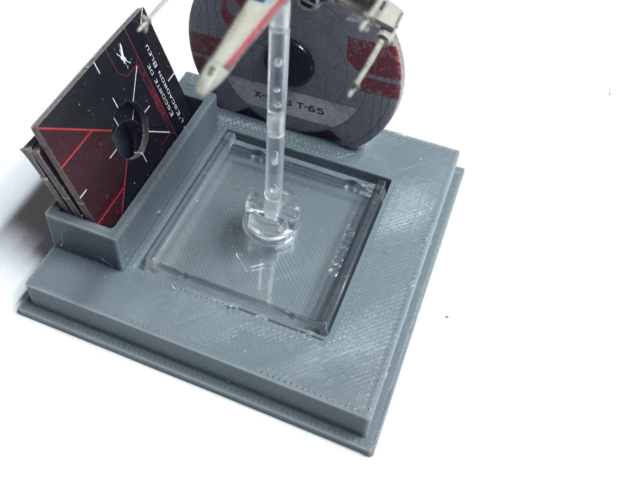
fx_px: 738
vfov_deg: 35.6
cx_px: 259
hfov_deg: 46.6
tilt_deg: -46.4
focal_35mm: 40
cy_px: 158
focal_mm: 4.15
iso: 200
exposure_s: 1/30
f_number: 2.2
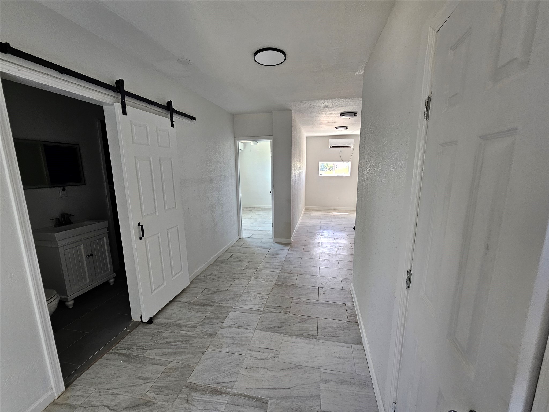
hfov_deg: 106.2
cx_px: 274
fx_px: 206
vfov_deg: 89.9
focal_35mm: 13
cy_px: 206
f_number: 2.2
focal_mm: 2.2
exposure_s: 1/60
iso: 100
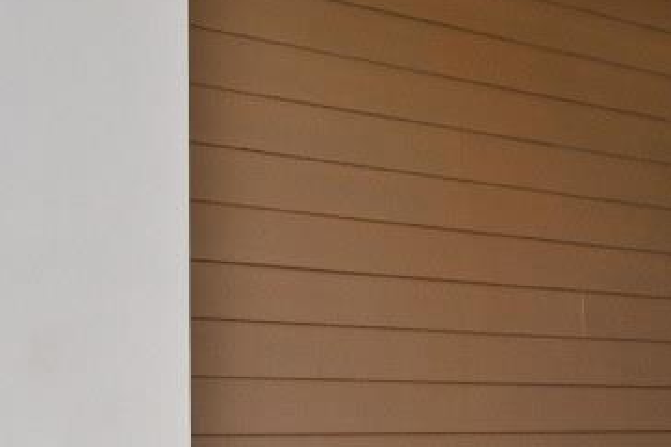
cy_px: 440
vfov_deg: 22.5
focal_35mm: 58
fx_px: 1081
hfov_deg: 22.3
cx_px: 1181
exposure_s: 1/250
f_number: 5.6
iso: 200
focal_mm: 14
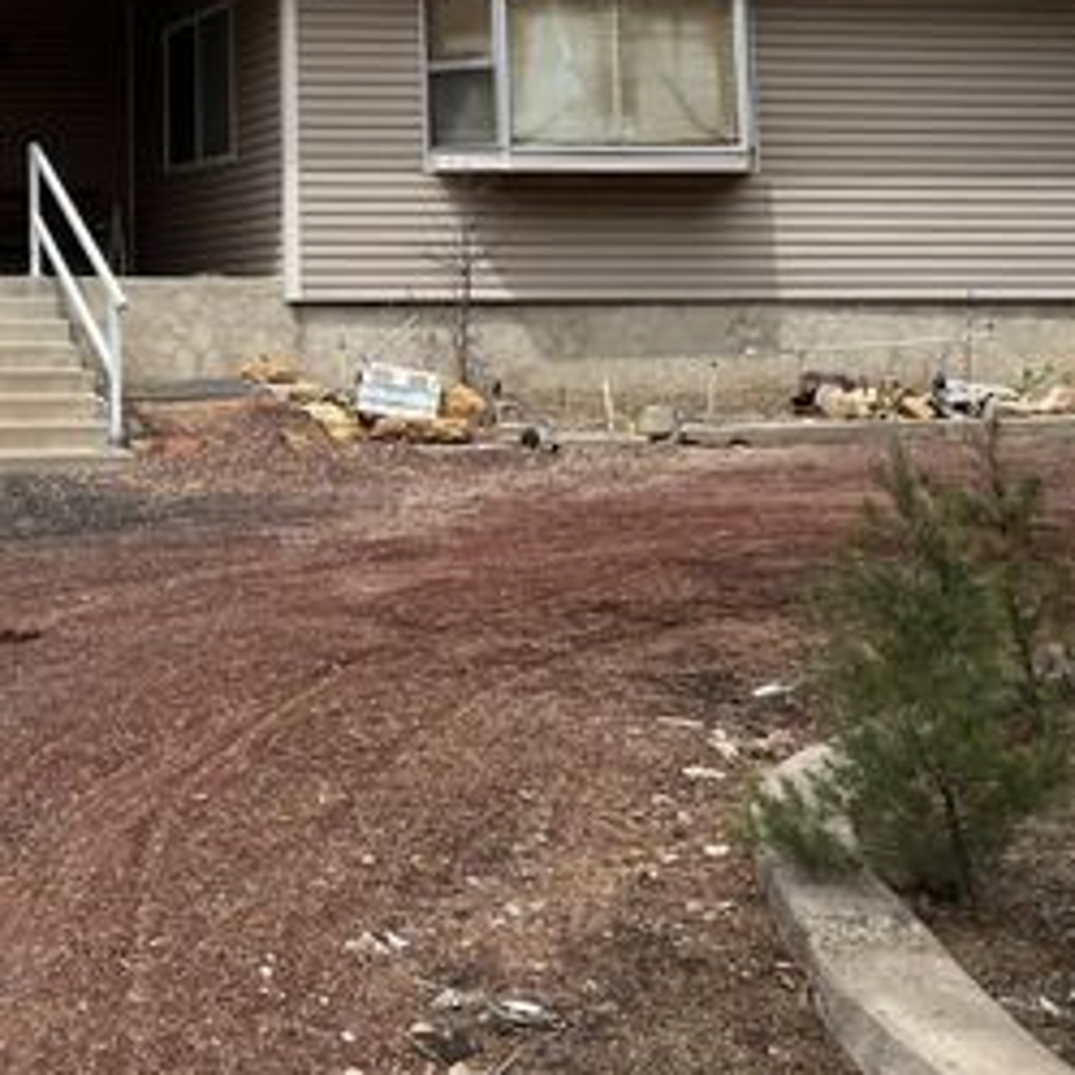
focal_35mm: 59
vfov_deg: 27.8
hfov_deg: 26.5
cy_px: 78
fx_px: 2073
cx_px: -138
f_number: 1.6
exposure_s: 1/5076
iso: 50
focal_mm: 5.1
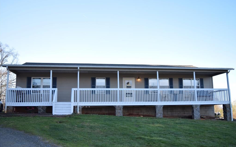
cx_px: 118
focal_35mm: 37
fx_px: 238
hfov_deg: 52.8
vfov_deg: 34.4
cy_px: 74
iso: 100
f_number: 4
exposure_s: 1/200
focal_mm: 24
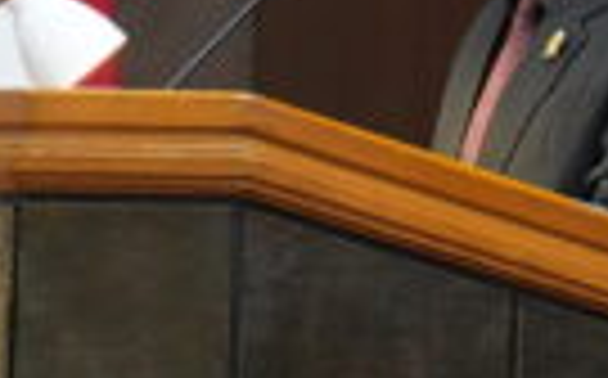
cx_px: 572
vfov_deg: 1.3
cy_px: -83
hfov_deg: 2.1
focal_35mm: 1002
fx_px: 16582
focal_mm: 200
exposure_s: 1/100
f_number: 2.8
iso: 5000
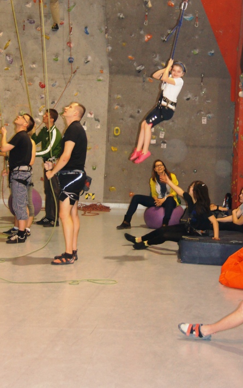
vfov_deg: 26.8
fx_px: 813
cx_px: 181
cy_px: 144
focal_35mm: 77
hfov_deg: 16.9
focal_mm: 35
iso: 1000
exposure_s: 1/60
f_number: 5
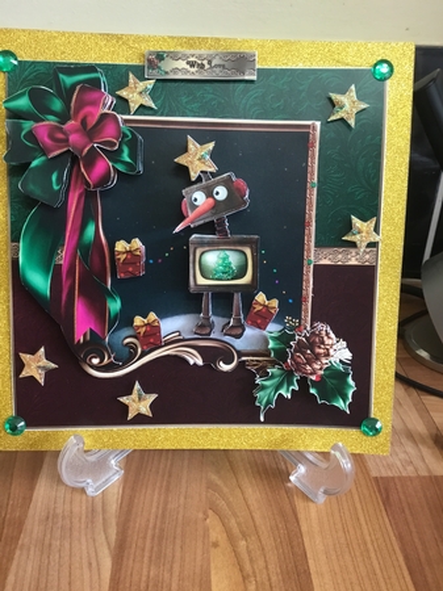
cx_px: 222
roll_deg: -0.9
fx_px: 529
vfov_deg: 58.4
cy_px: 296
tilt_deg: -28.1
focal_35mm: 31
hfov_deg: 45.4
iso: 125
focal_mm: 3.3
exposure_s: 1/33
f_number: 2.4
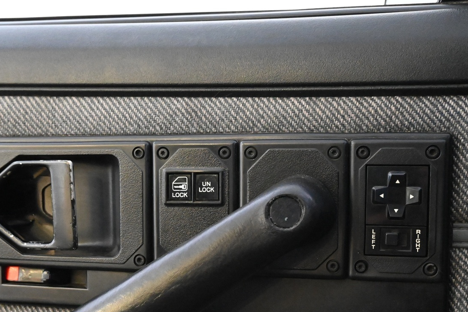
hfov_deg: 37.5
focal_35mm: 53
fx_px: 689
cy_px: 224
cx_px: 204
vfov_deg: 25.3
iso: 8000
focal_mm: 24
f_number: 4.2
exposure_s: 1/40
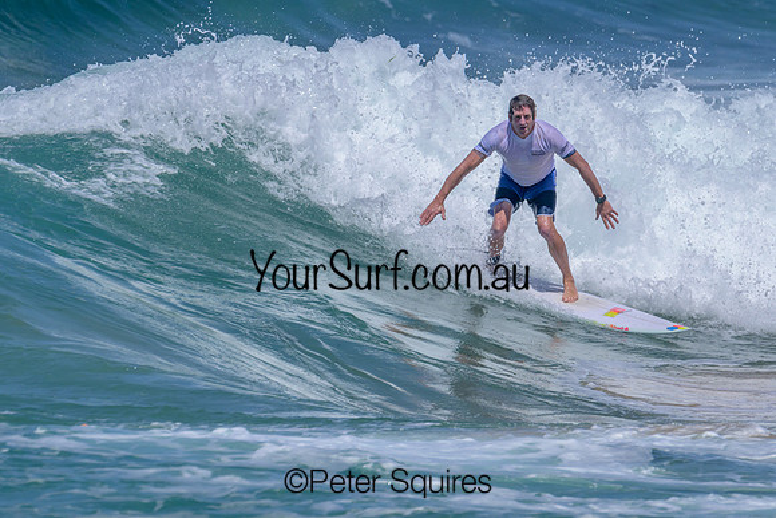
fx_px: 15725
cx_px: 473
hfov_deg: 2.8
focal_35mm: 729
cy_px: 215
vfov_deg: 1.9
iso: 450
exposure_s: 1/2000
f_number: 11
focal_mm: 540
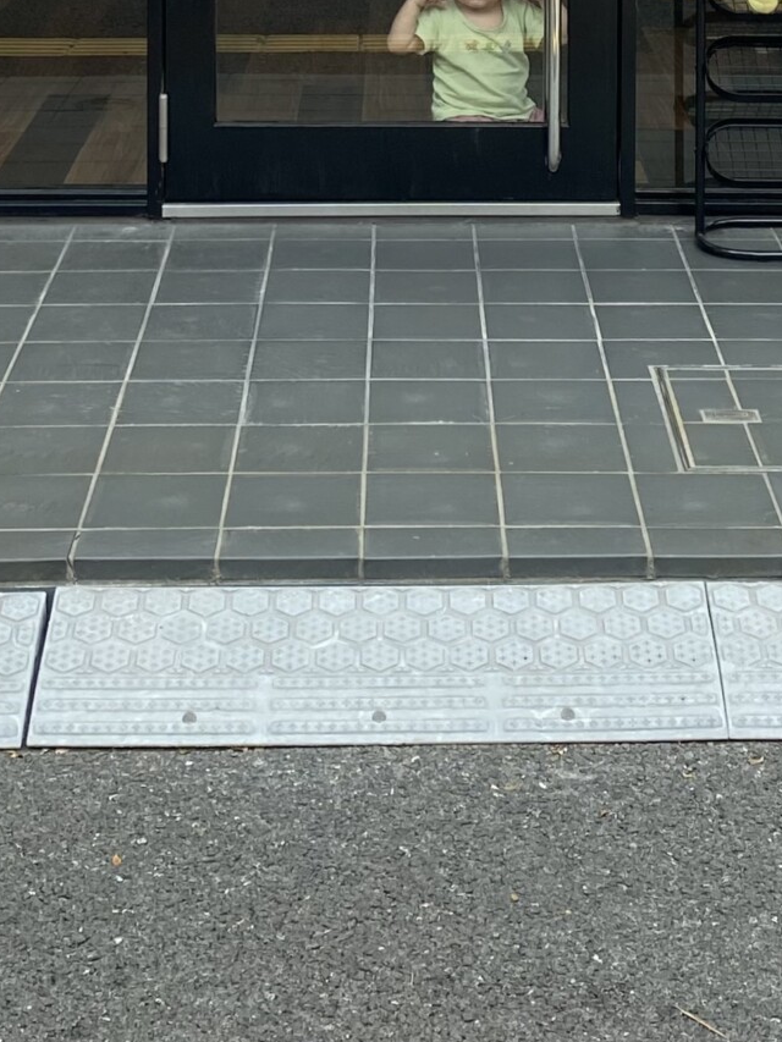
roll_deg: -0.6
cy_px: -239
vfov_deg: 22.8
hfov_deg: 18.9
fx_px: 2349
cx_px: 357
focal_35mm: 78
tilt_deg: -3.6
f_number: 1.8
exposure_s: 1/420
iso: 32
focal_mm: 4.25
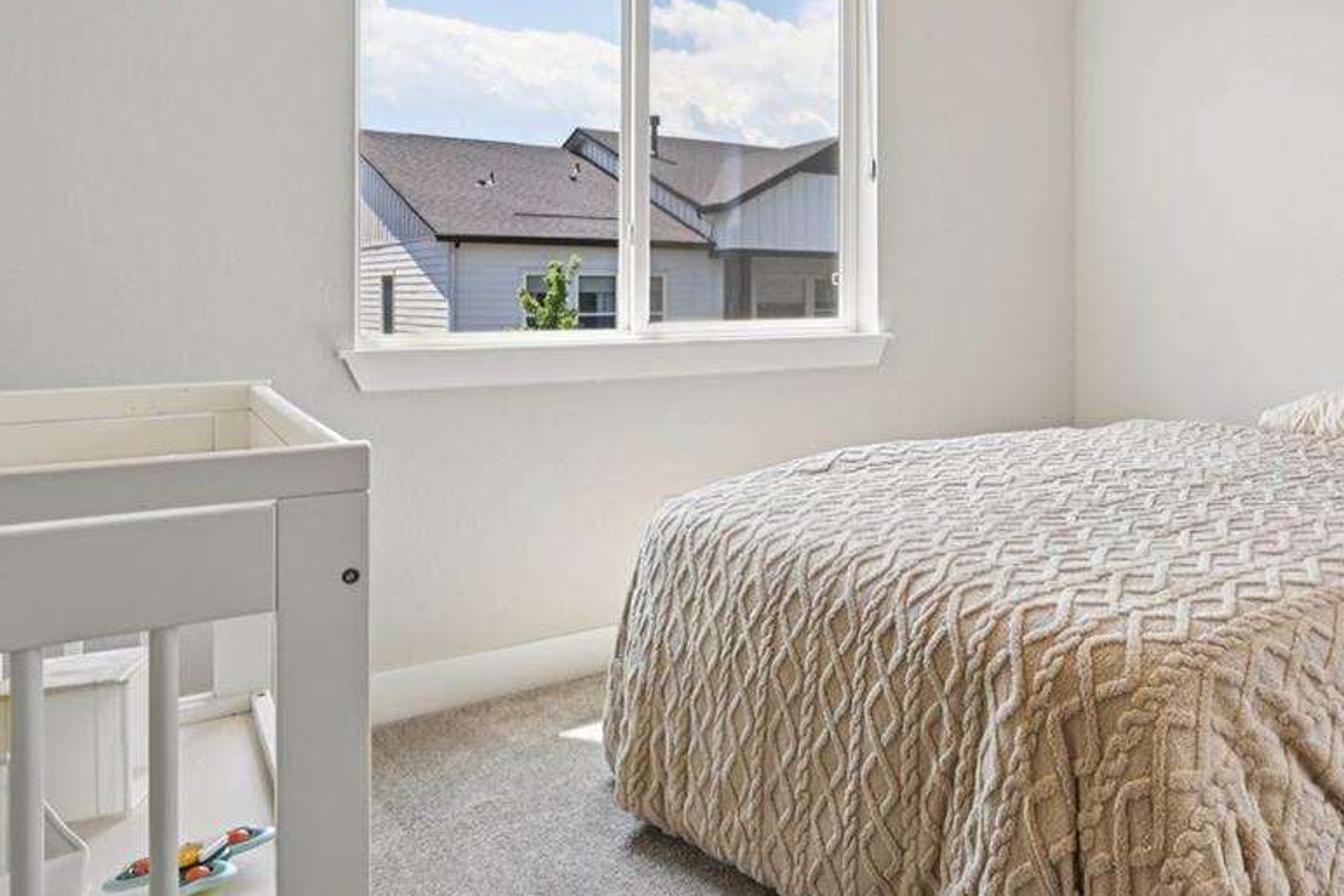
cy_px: 271
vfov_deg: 44.1
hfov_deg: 58.9
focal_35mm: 29
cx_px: 1069
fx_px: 1083
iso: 64
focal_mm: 14
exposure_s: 1/25
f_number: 10
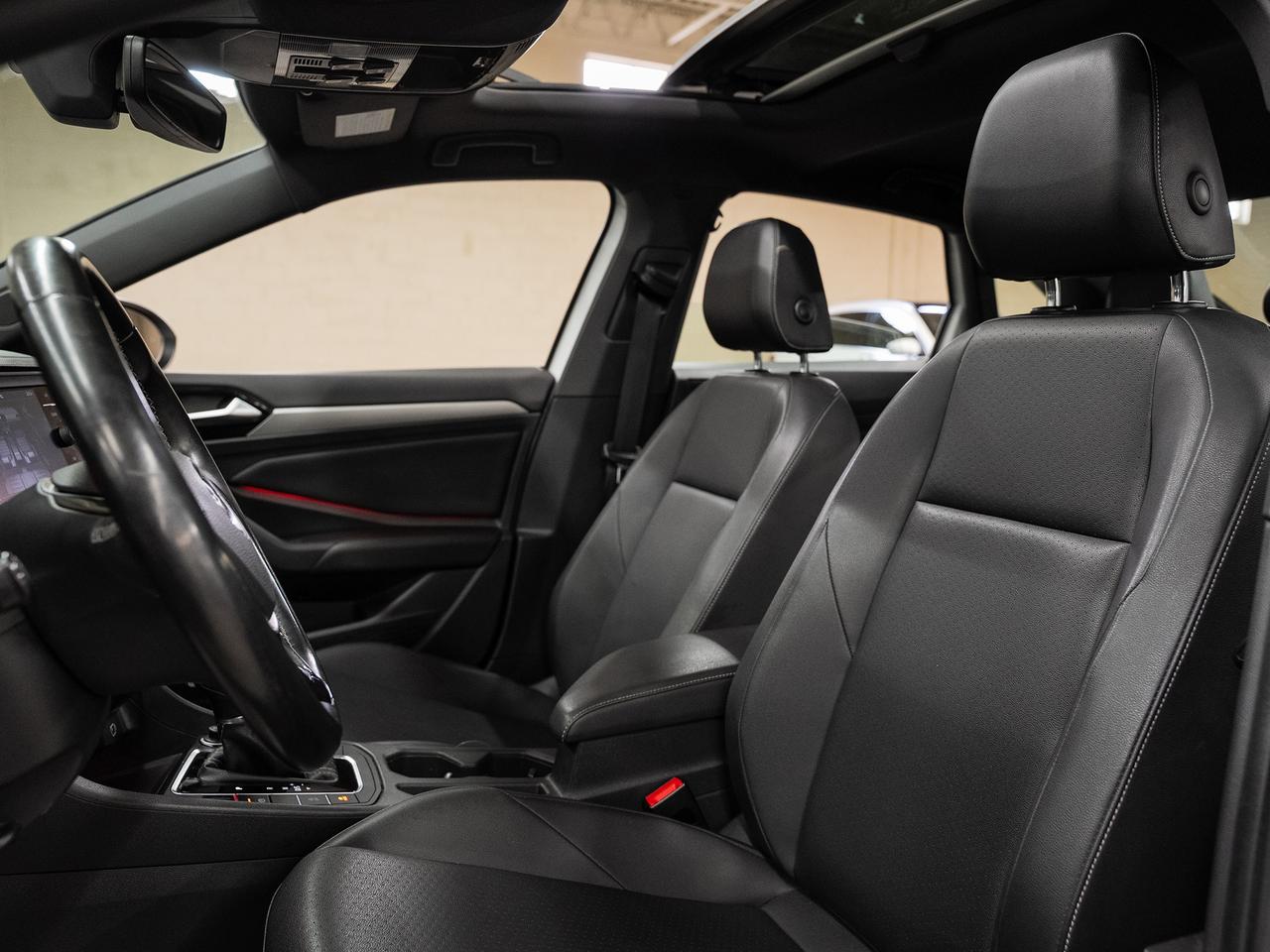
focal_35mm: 27
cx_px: 680
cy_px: 450
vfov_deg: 50.7
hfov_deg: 64.6
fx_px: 1004
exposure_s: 1/40
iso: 1000
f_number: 4
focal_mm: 24
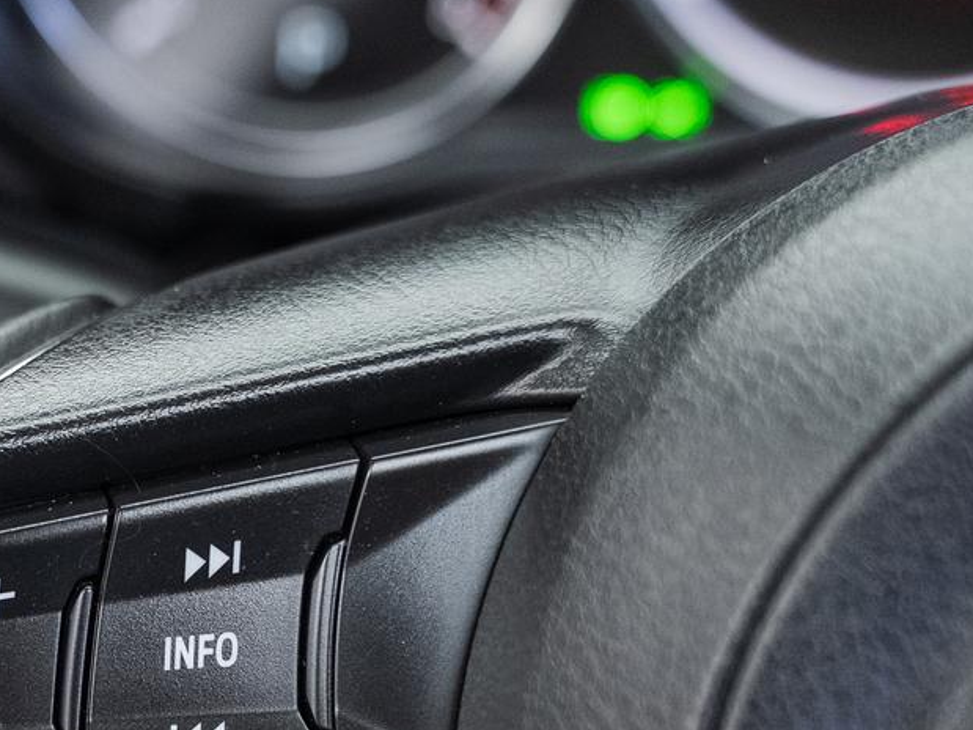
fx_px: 2557
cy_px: 690
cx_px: 105
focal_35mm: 91
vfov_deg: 16.0
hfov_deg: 21.1
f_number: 3.5
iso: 1250
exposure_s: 1/50
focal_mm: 32
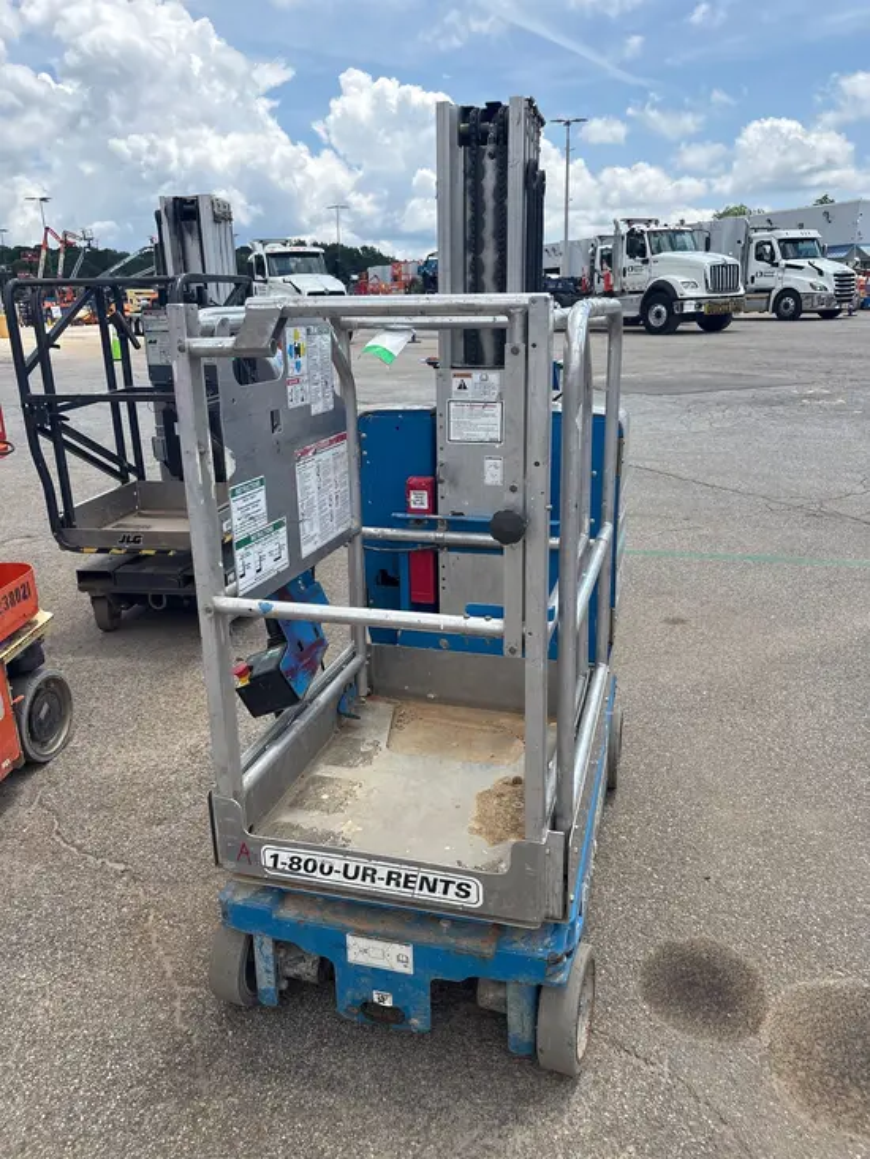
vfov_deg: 67.3
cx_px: 435
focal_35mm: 26
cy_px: 580
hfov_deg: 53.1
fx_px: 871
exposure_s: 1/3125
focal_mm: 5.96
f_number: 1.6
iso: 50
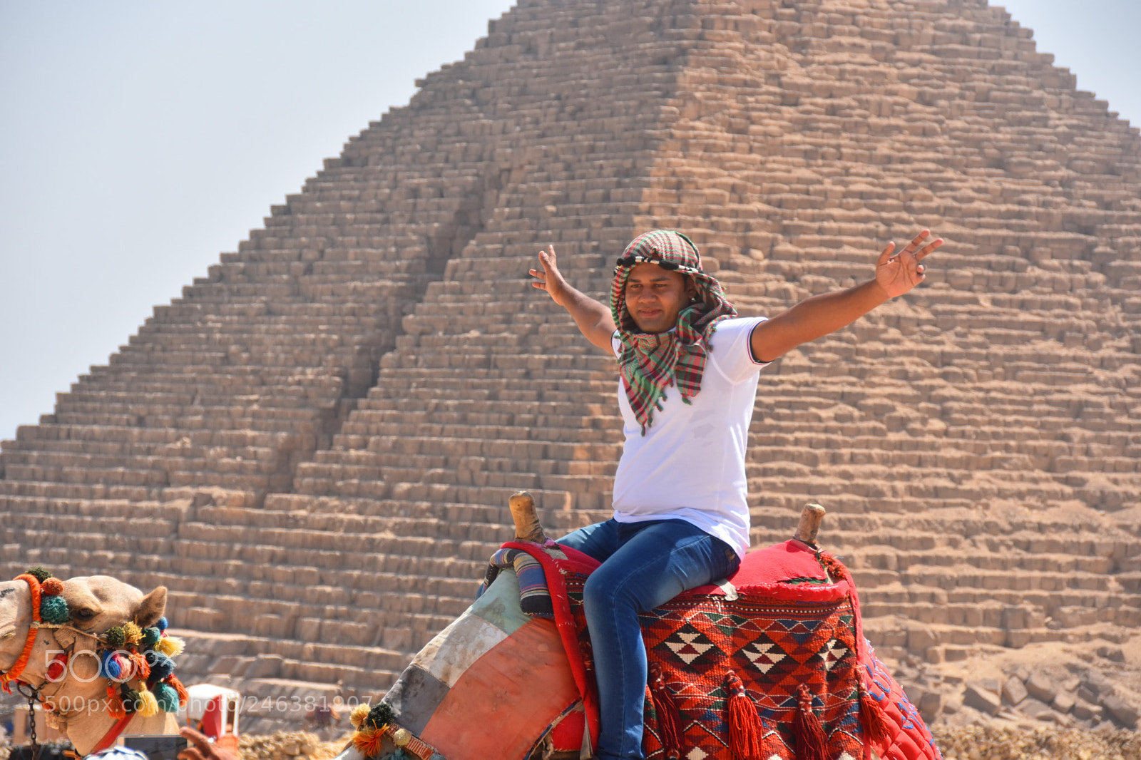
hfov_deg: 13.4
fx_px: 4848
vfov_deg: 9.0
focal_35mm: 153
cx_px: 570
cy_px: 380
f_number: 8
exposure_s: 1/1000
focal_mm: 102
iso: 280
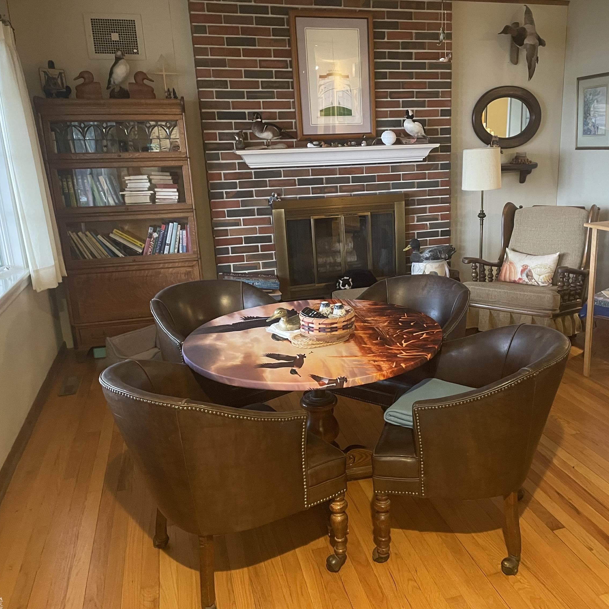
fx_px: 617
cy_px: 303
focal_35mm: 31
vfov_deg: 52.5
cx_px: 386
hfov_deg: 51.9
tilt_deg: -15.4
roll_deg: +1.6
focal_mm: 4.2
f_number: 1.6
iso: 640
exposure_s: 1/30
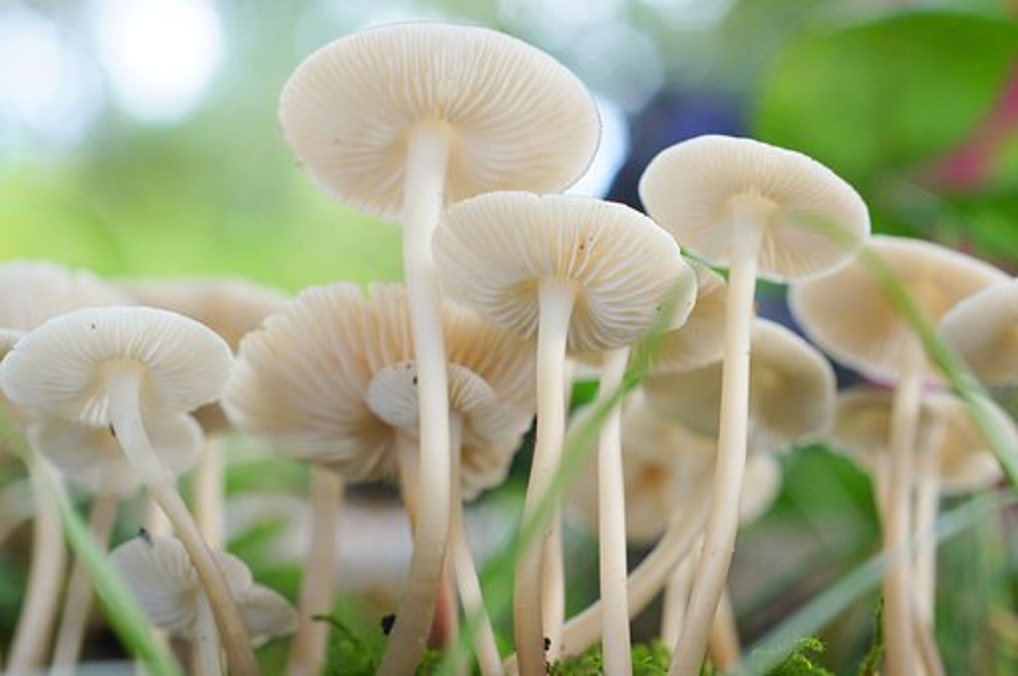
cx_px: 509
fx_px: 2118
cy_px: 338
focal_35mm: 75
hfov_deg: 27.0
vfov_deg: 18.1
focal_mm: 50
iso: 800
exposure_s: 1/80
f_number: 5.6
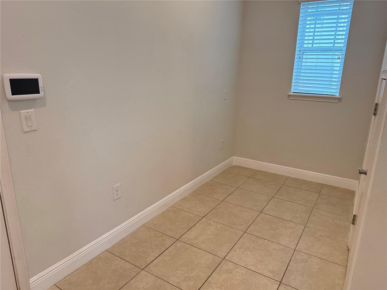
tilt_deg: -15.4
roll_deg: -0.7
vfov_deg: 56.8
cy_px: 145
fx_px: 268
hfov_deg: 71.6
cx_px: 194
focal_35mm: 24
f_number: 1.78
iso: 200
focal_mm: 6.76
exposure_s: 1/224
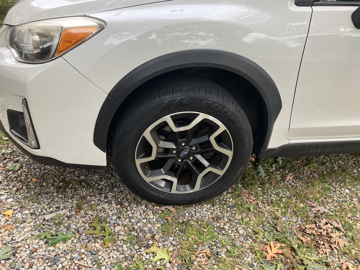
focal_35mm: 28
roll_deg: -3.0
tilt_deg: -30.1
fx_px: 291
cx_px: 180
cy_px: 135
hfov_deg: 63.4
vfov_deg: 49.7
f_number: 1.8
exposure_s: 1/121
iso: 64
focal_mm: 3.99
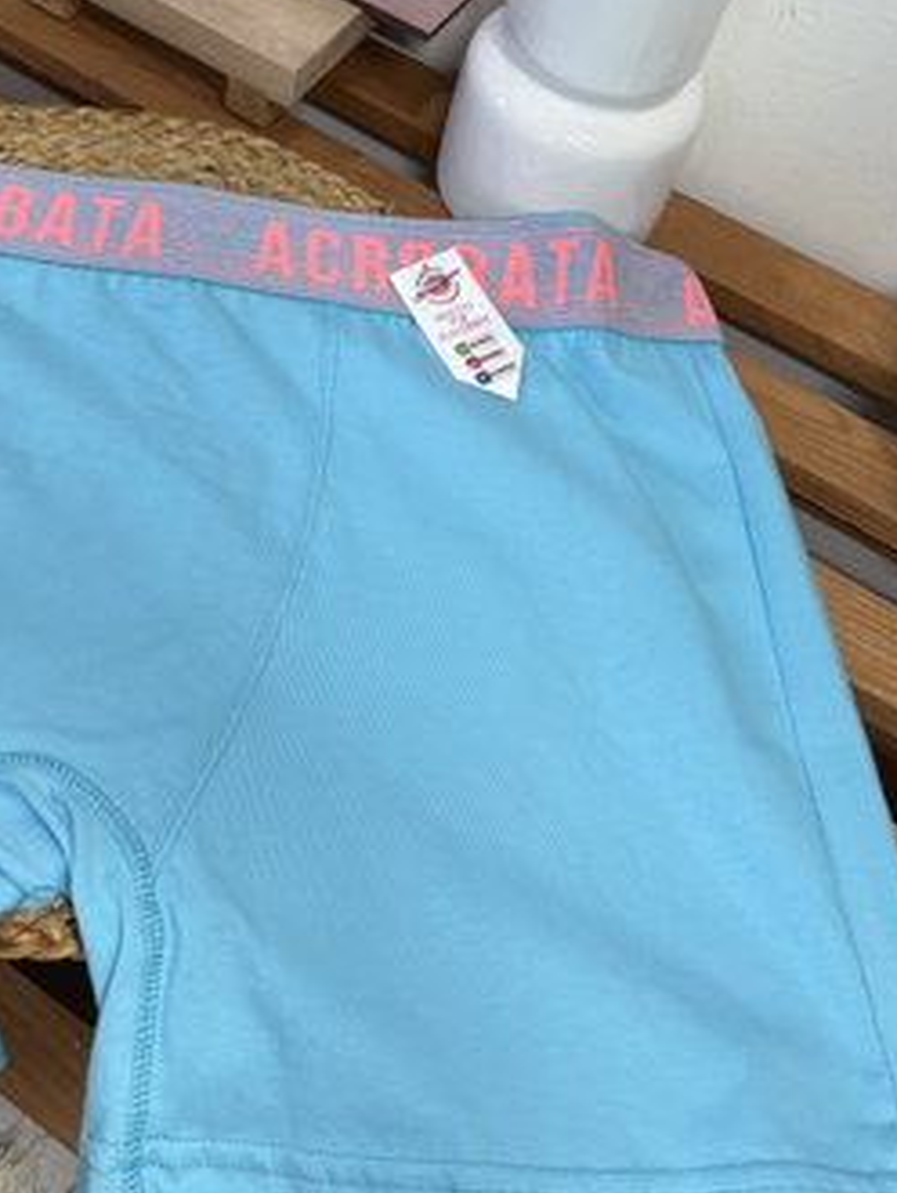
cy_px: 396
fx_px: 1449
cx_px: 250
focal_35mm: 42
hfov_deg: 33.8
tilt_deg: -49.8
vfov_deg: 44.1
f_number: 1.6
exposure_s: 1/121
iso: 100
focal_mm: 5.96
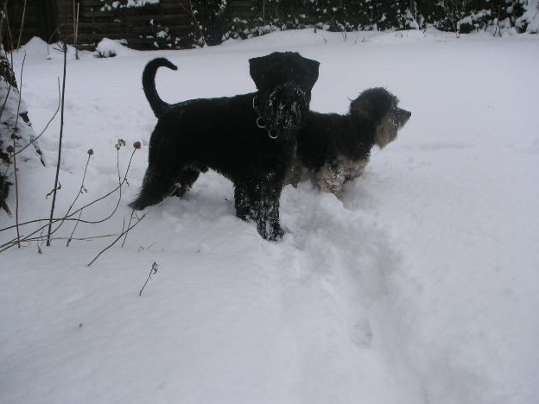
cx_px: 274
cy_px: 205
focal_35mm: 39
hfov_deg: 47.9
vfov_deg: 36.8
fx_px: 607
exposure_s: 1/125
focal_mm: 6
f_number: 6.7
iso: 50
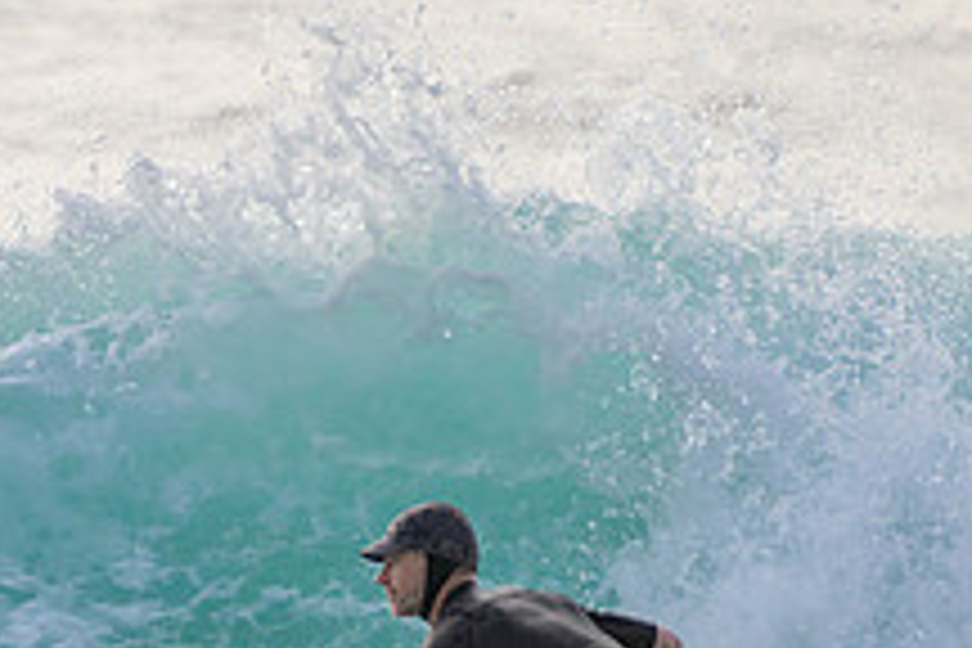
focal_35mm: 1476
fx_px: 39849
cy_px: 586
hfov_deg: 1.4
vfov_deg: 0.9
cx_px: 388
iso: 220
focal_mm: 400
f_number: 5.6
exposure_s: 1/2000
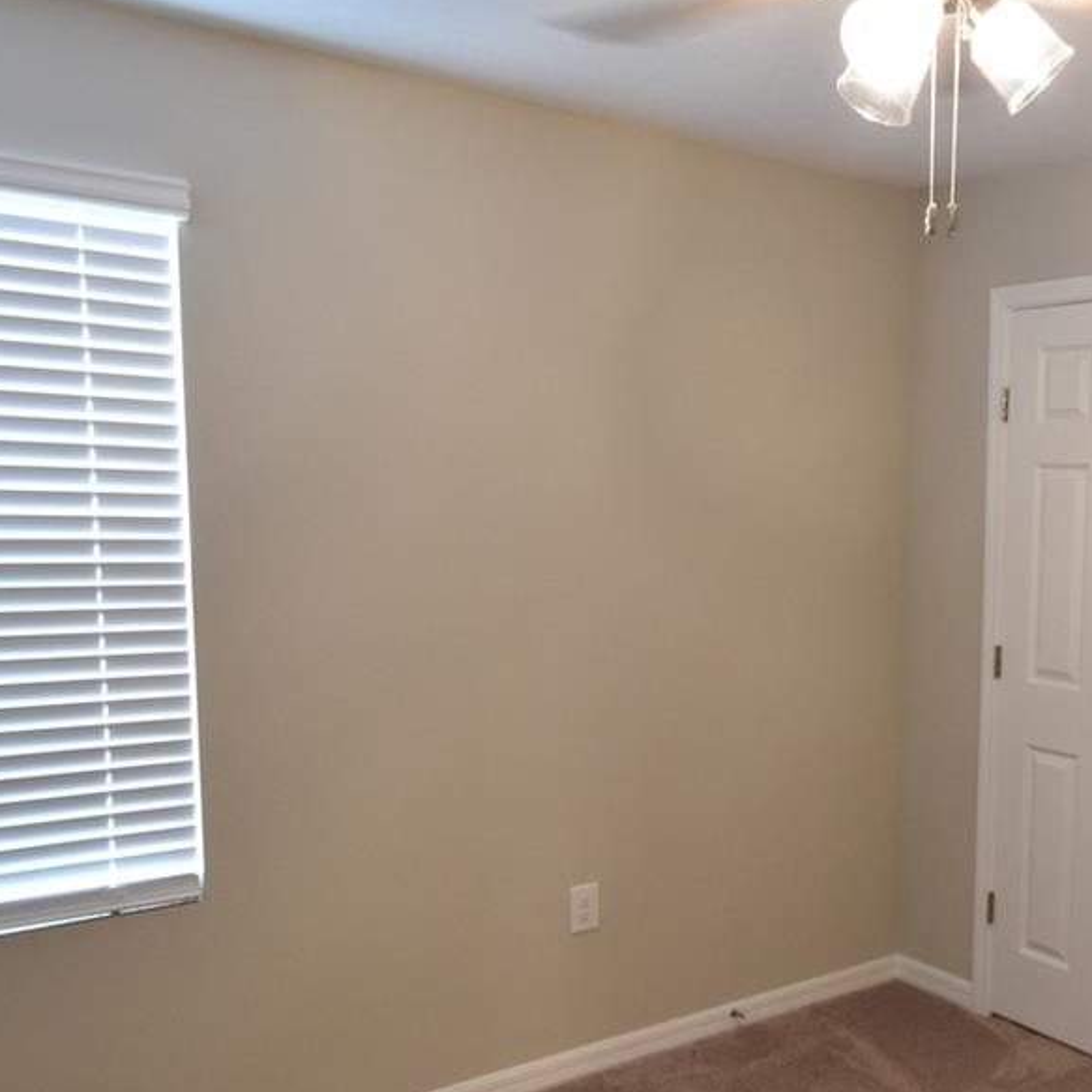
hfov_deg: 43.3
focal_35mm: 35
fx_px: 1249
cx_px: 978
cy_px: 627
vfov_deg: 47.1
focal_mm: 10
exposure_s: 1/45
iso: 800
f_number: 3.5
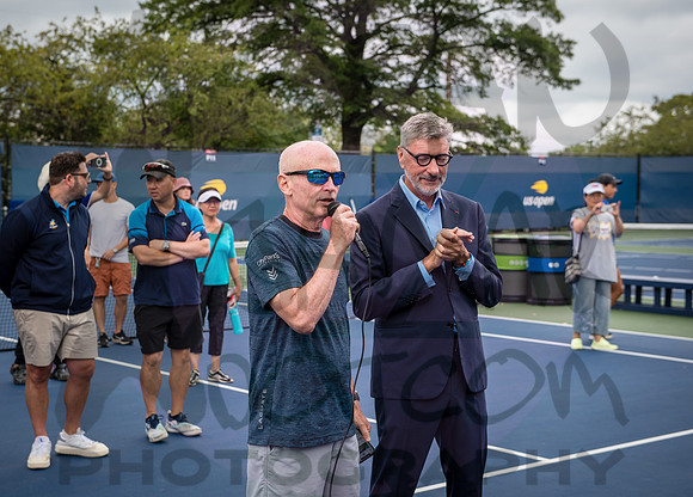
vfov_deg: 24.3
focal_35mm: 59
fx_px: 1153
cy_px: 248
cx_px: 318
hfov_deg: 33.4
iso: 200
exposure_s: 1/640
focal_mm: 55
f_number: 4
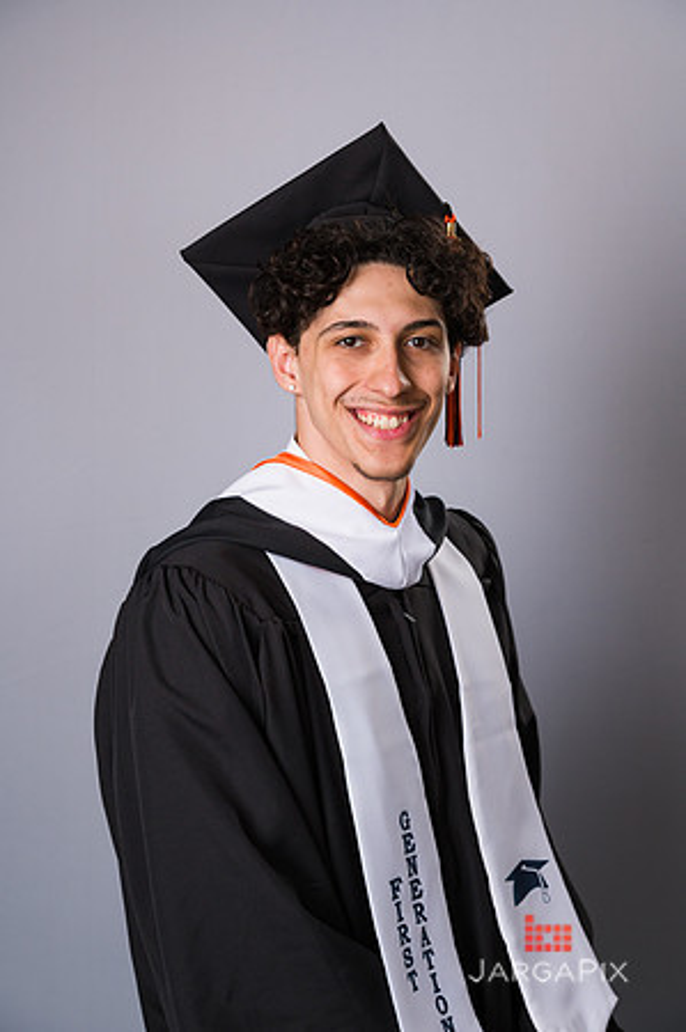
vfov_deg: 18.6
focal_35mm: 110
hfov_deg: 12.4
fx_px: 3151
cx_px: 343
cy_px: 516
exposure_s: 1/200
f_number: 8
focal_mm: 110
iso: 800
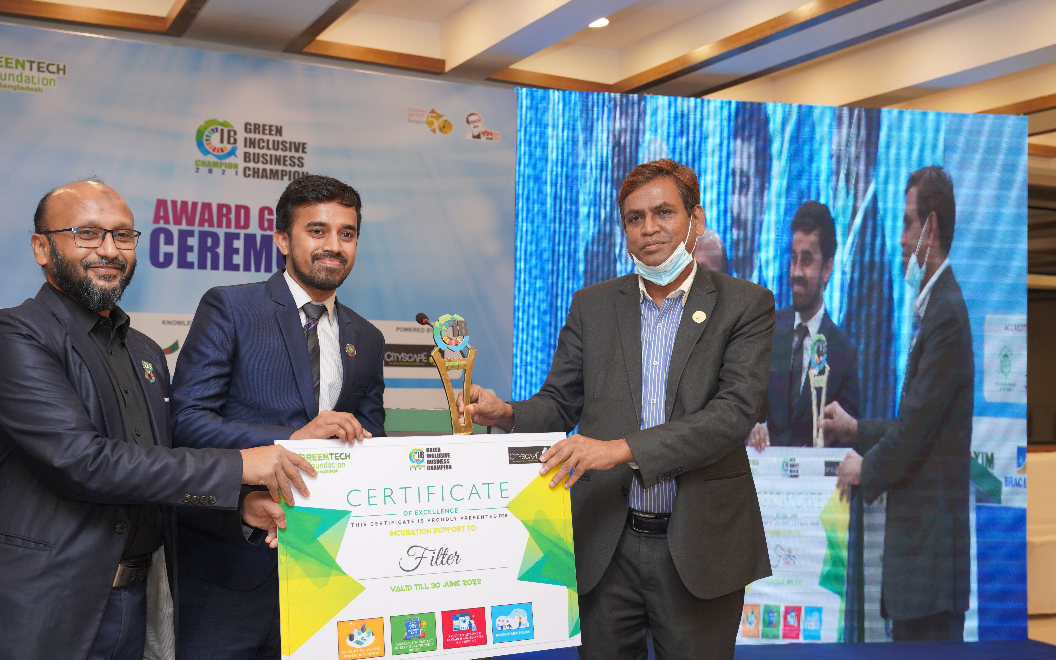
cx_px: 530
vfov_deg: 31.7
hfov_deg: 48.8
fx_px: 1163
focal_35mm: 40
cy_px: 326
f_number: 4
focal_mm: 39.4
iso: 800
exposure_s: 1/200
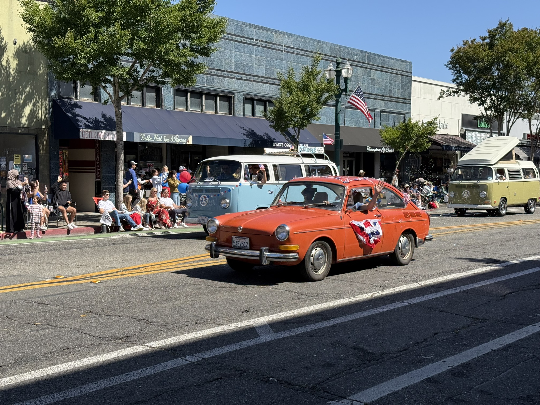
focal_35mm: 48
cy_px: 202
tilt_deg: -2.7
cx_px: 270
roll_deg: -0.6
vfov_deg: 30.3
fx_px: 749
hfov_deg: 39.7
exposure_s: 1/3378
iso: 64
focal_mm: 6.76
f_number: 1.78
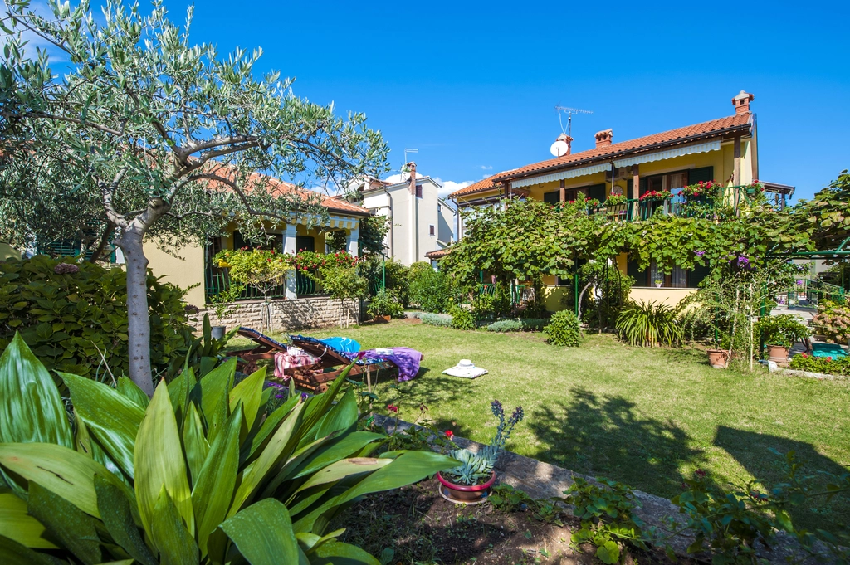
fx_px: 330
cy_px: 282
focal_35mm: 14
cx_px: 425
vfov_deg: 81.1
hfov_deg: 104.3
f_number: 8
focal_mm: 14
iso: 200
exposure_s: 1/160
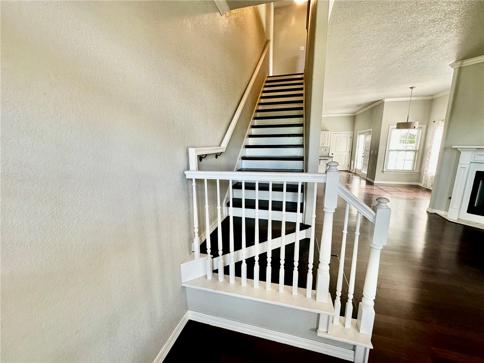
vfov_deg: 85.7
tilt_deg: -10.4
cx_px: 242
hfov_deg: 102.1
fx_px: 196
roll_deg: +0.6
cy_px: 182
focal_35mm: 14
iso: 160
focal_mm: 2.22
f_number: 2.2
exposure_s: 1/120
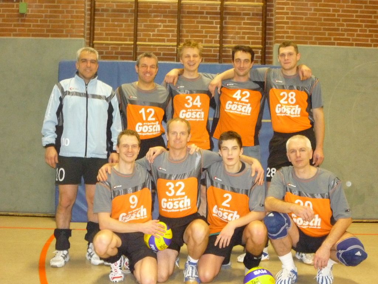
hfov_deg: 43.9
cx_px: 189
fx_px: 470
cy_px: 142
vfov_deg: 33.6
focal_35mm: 43
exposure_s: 1/8
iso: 800
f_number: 4.3
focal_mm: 7
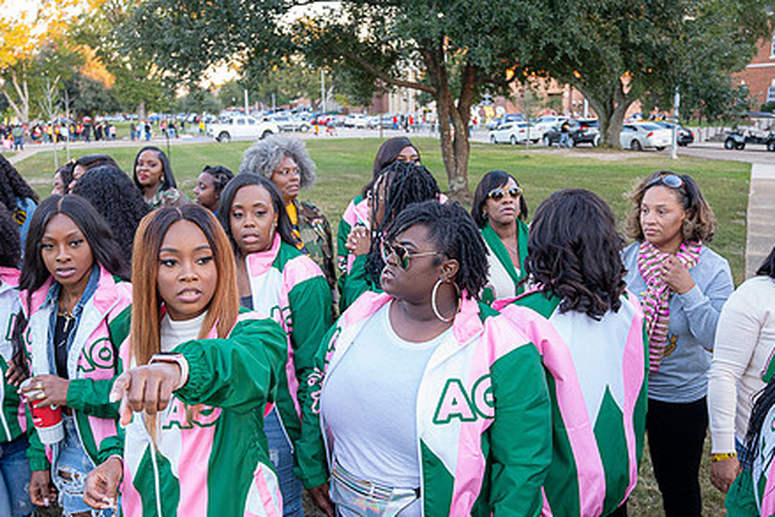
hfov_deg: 57.1
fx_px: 711
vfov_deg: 39.8
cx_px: 353
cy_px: 311
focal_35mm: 33
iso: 800
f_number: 3.2
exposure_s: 1/100
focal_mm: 17
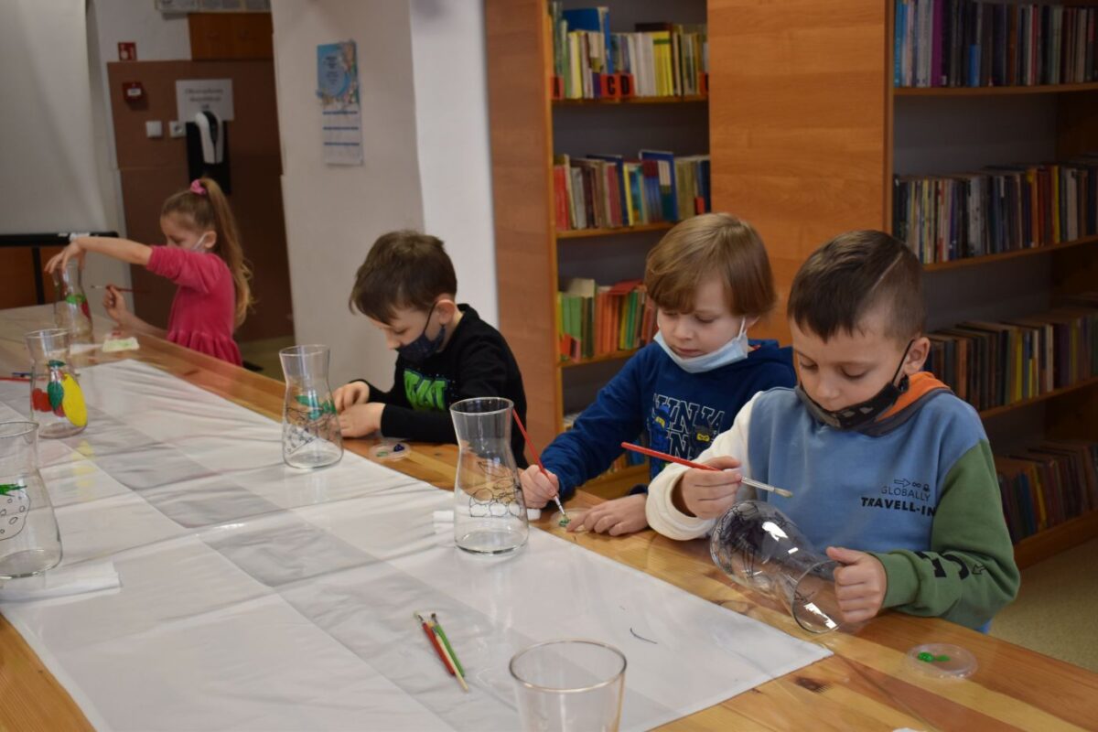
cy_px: 366
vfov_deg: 33.0
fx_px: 1235
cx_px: 549
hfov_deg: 47.9
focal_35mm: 40
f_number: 4.5
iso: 400
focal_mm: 27
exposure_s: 1/80
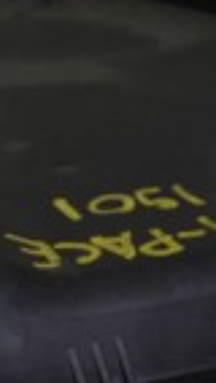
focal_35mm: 325
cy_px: 452
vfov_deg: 6.6
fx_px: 3305
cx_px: 235
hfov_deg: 3.7
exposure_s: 1/60
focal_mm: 46
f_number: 5.3
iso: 560
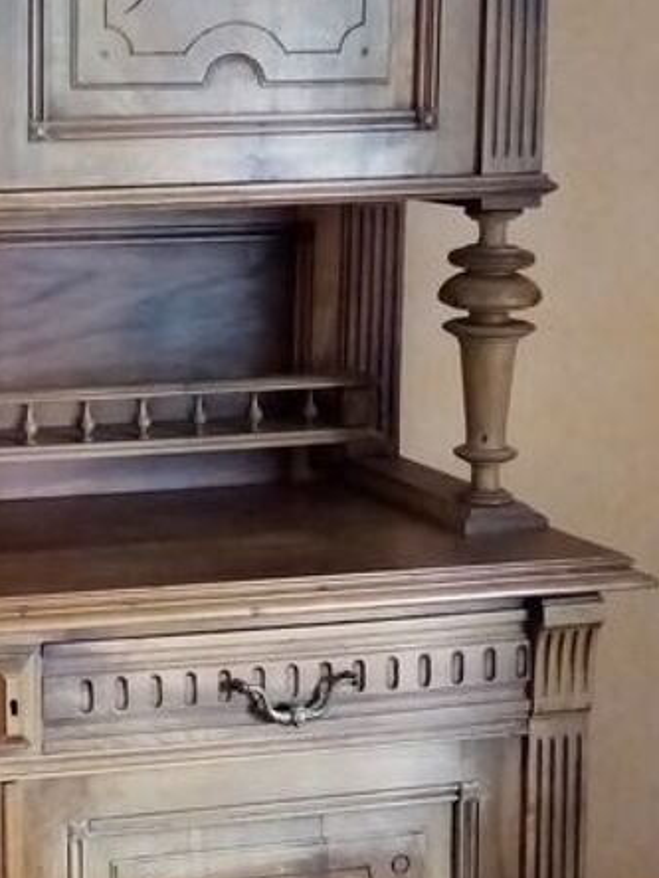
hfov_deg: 18.0
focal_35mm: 78
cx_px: -123
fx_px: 1980
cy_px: 349
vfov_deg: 25.0
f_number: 1.8
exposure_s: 1/25
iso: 652
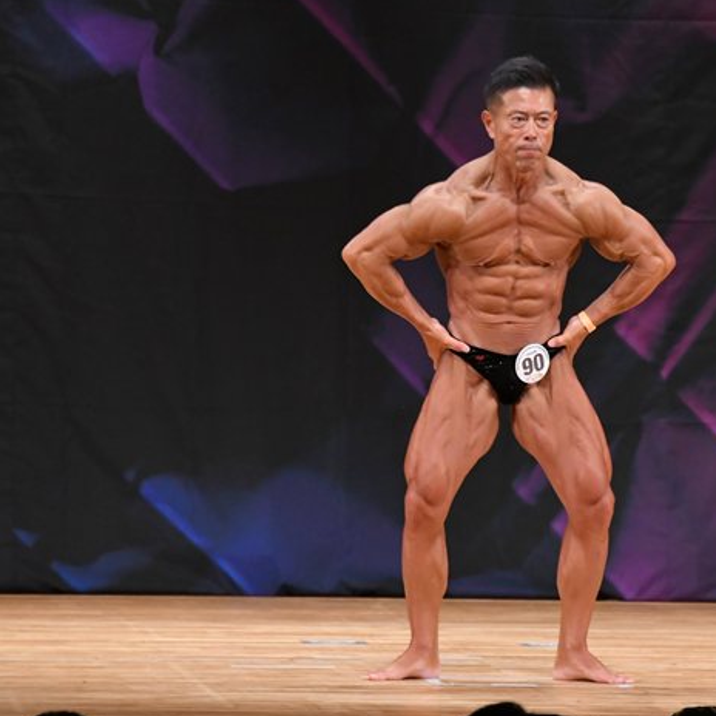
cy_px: 333
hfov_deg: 4.6
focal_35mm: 383
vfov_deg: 4.6
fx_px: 8963
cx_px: 545
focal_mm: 180
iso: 3200
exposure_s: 1/400
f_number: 5.6
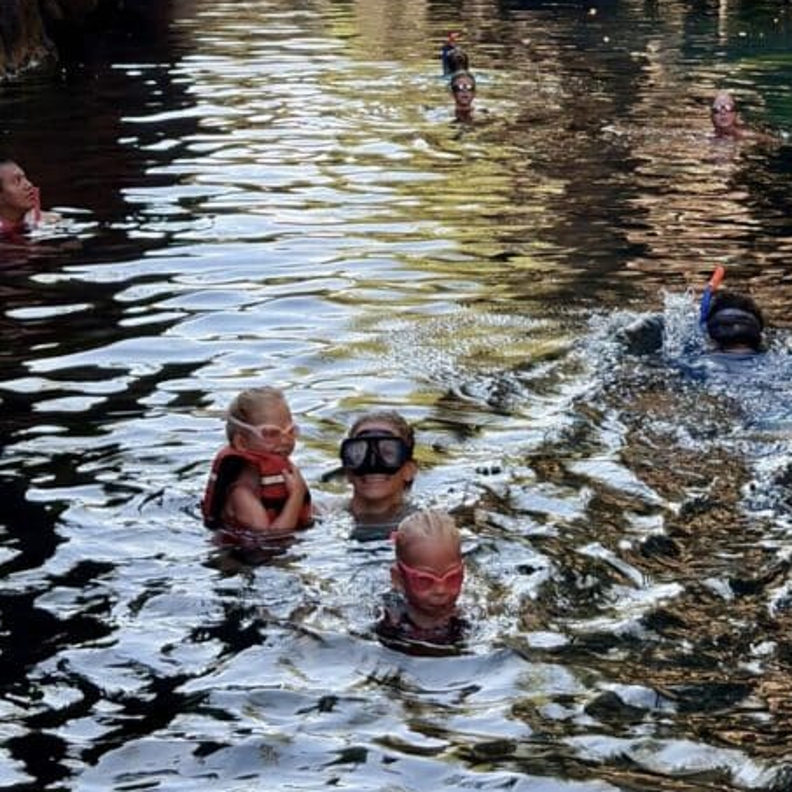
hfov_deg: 16.7
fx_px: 2692
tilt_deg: -2.7
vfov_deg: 16.4
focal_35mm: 104
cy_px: -9
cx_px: 448
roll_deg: +0.2
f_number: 1.6
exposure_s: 1/414
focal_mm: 5.96
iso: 32
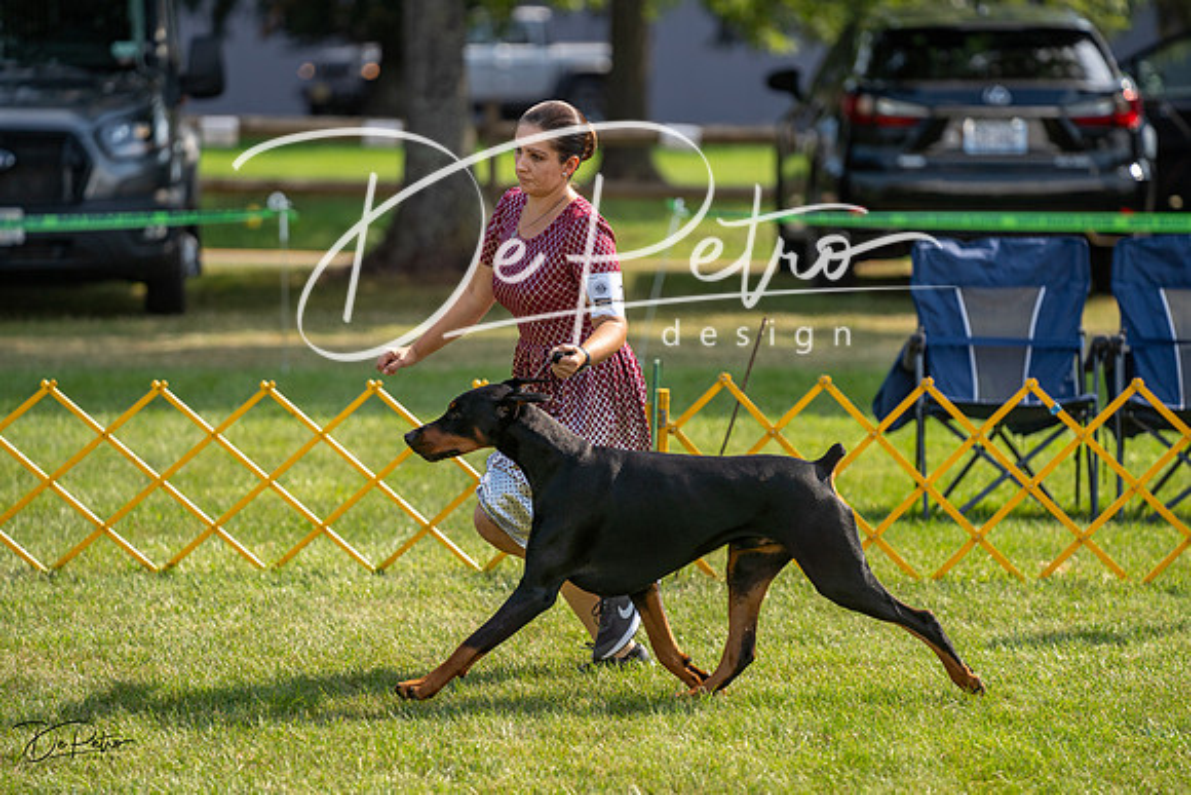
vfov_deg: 6.9
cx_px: 596
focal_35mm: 200
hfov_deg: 10.3
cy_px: 398
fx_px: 6618
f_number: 3.5
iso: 200
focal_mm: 200
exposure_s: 1/1600
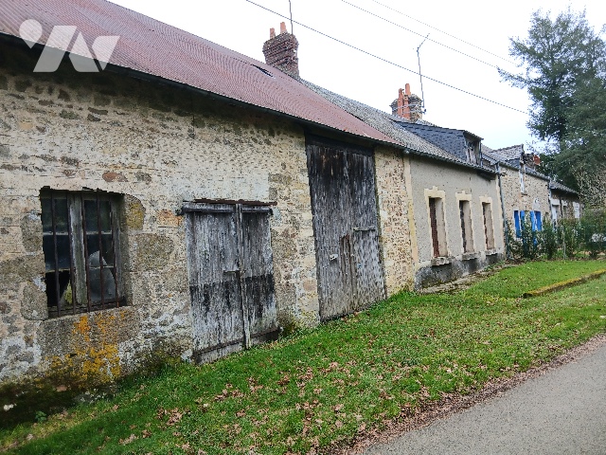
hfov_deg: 67.3
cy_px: 228
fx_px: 455
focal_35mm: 26
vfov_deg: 53.1
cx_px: 303
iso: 20
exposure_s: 1/100
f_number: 1.8
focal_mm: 3.98
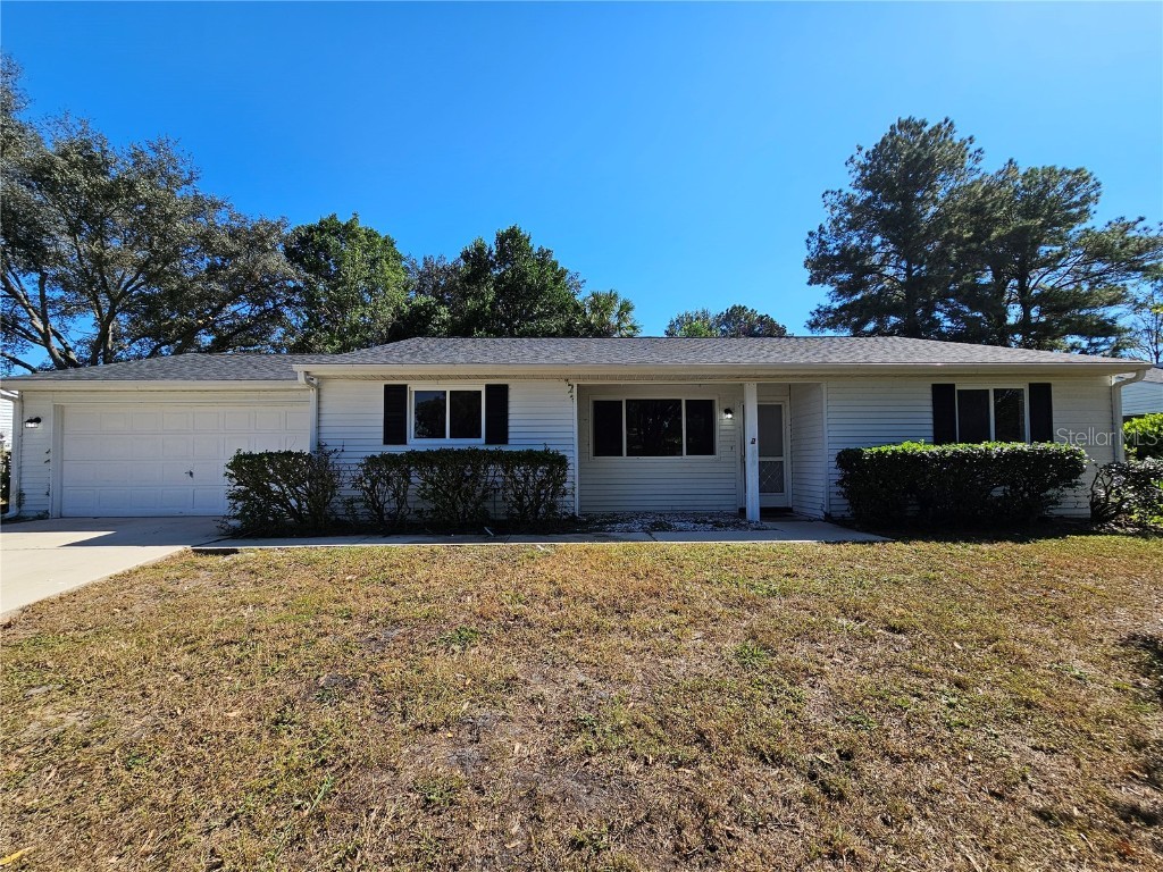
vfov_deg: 89.9
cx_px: 582
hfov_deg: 106.2
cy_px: 436
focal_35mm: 13
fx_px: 437
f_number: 2.2
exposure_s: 1/1650
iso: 50
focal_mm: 2.2
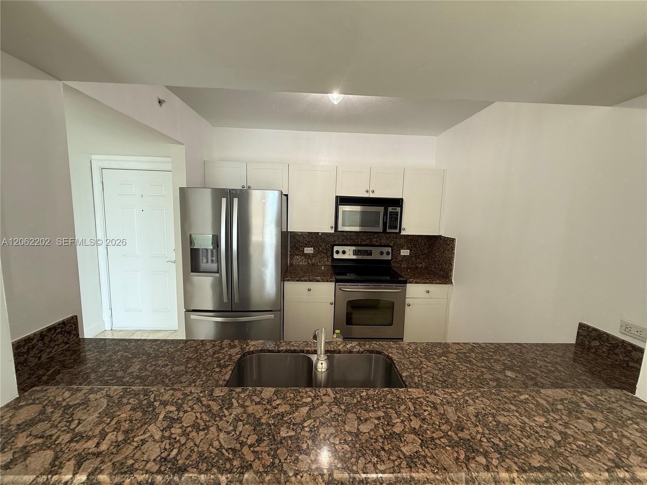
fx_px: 262
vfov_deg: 85.7
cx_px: 324
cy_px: 242
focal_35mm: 14
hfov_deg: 102.1
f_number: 2.2
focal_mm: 2.22
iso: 160
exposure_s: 1/120
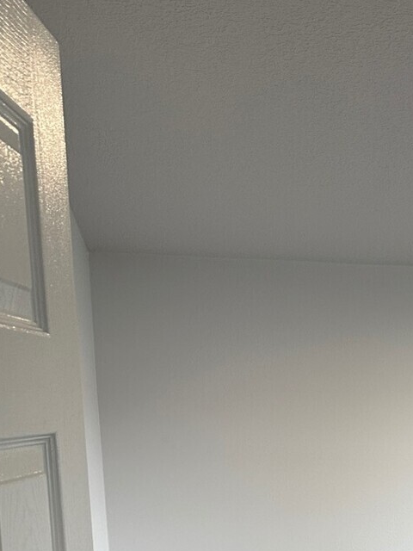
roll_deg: +0.5
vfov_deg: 32.1
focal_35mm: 54
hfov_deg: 25.8
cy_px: 577
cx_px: 404
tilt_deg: -10.9
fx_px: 859
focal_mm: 6.86
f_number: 1.78
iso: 160
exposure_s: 1/120
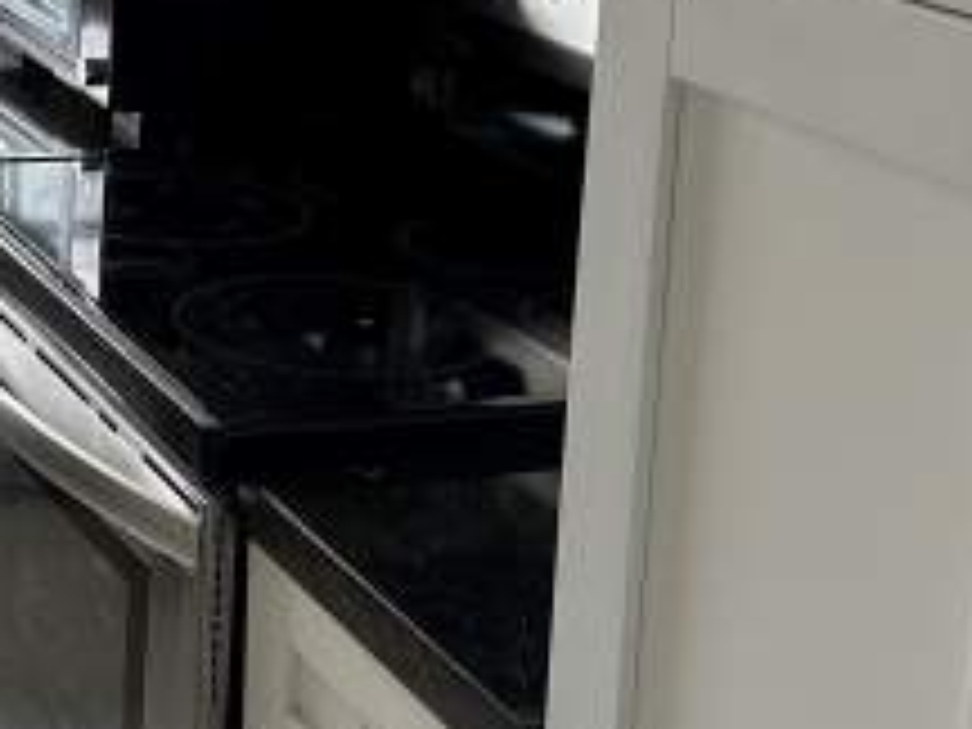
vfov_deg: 16.4
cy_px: 94
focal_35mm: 89
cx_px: -94
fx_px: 2499
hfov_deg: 20.9
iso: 100
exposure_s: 1/121
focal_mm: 6.86
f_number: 1.78
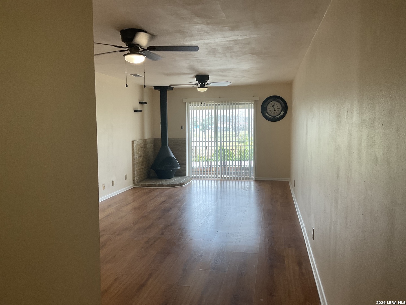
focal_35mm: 29
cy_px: 152
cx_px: 203
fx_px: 340
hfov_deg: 61.7
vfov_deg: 48.2
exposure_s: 1/120
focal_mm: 3
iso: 64
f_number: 1.8
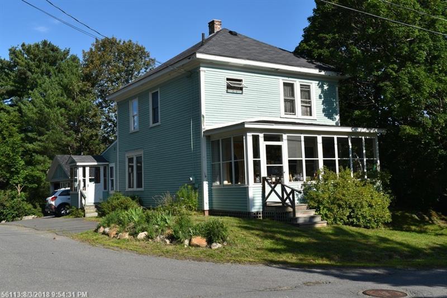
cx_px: 224
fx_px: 484
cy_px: 149
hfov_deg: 49.6
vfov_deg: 34.2
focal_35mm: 39
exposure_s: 1/200
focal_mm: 26
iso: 100
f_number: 11
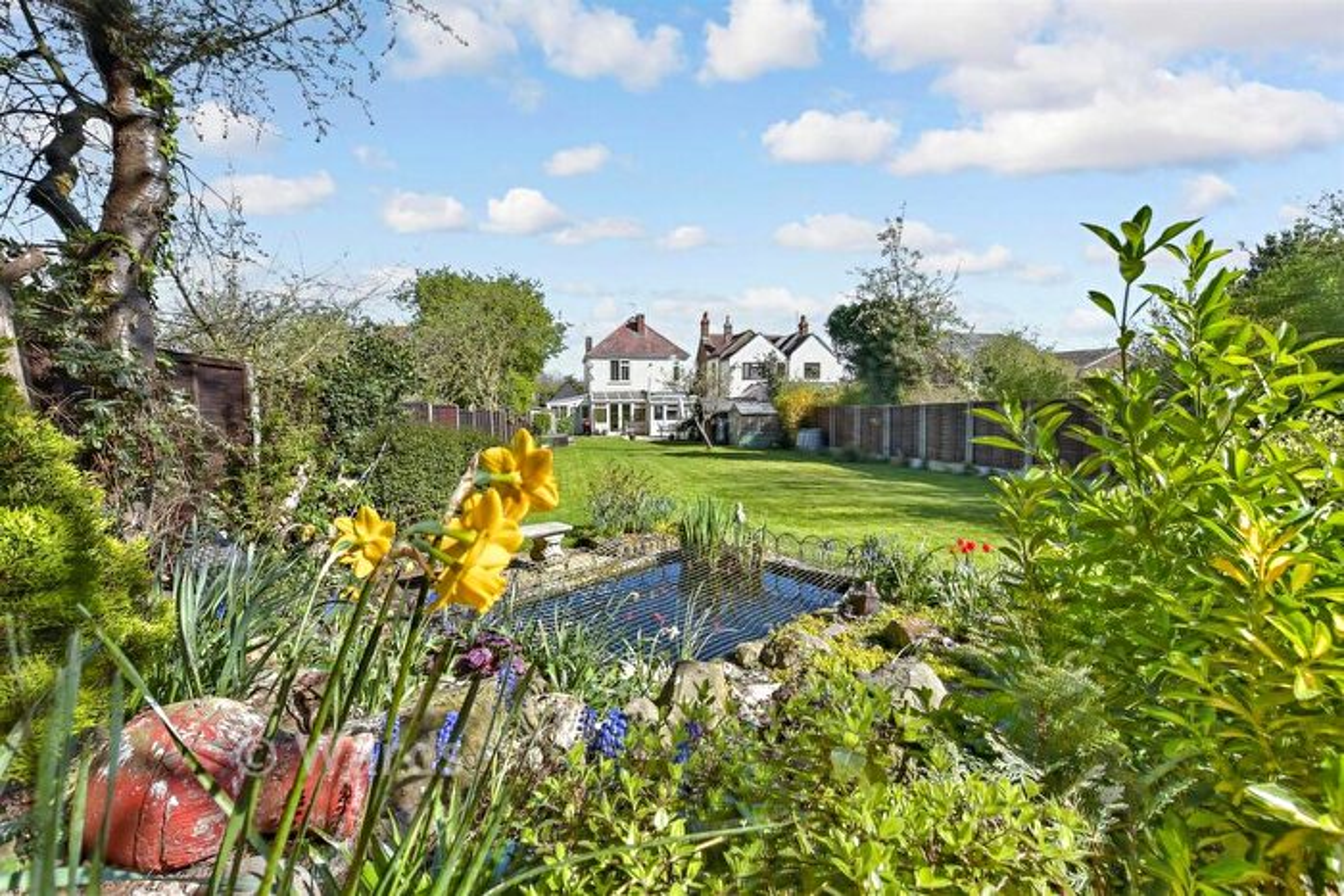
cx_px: 672
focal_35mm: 15
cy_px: 448
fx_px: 560
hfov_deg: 100.4
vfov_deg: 77.4
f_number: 9
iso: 500
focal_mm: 10
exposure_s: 1/320
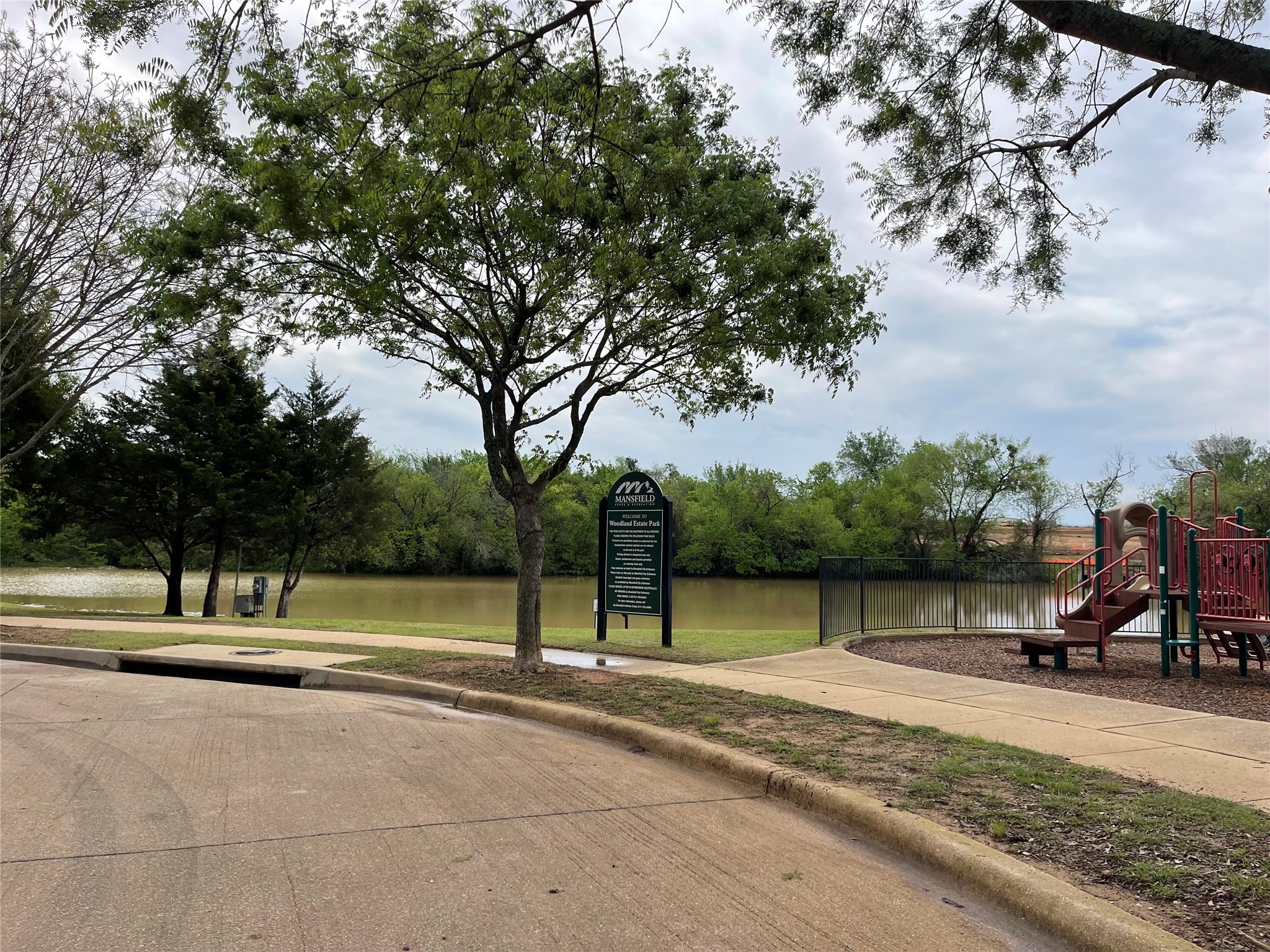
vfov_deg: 54.9
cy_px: 476
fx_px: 917
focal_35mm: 25
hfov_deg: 69.4
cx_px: 635
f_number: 1.6
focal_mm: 5.1
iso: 32
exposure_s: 1/2857
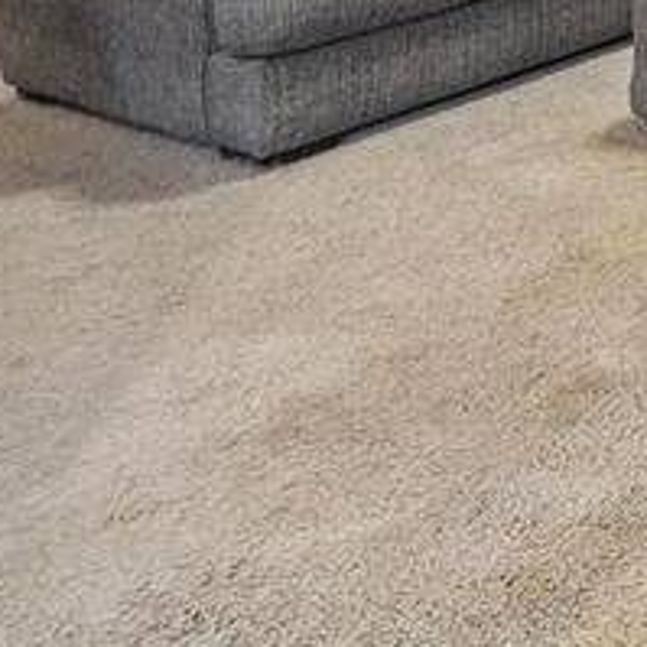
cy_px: -426
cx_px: 1276
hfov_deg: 17.7
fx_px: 1480
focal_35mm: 70
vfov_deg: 19.9
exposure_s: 1/1.25
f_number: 8
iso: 200
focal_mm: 16
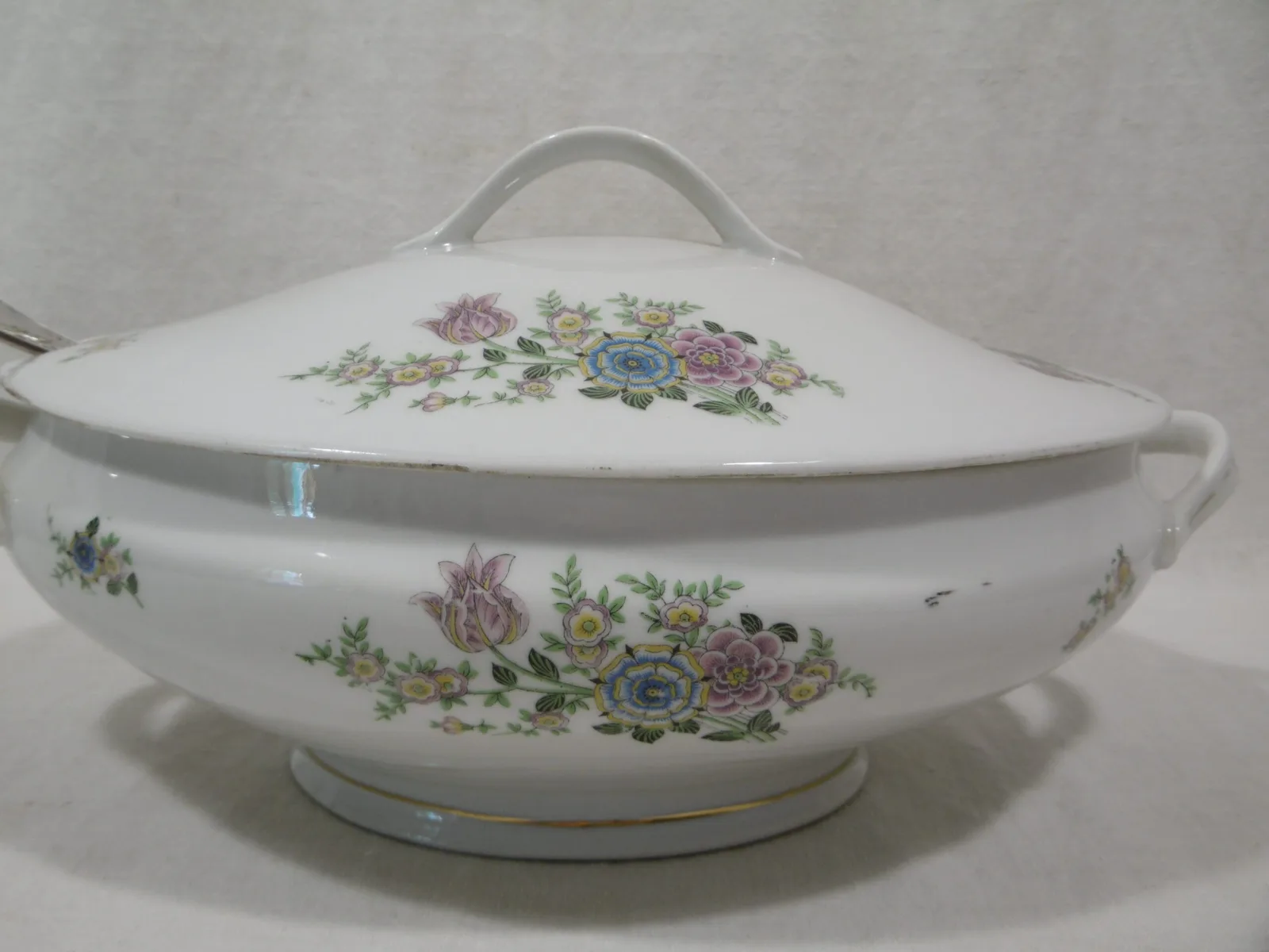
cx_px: 634
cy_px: 476
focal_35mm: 38
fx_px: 1393
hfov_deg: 49.0
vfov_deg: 37.7
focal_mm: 6.8
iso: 100
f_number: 3.7
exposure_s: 1/25
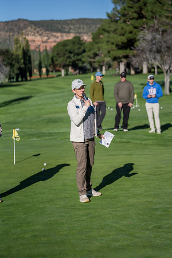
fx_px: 688
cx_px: 86
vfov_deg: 21.2
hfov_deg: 14.3
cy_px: 129
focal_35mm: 96
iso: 200
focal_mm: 96
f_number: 2.8
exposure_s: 1/6400
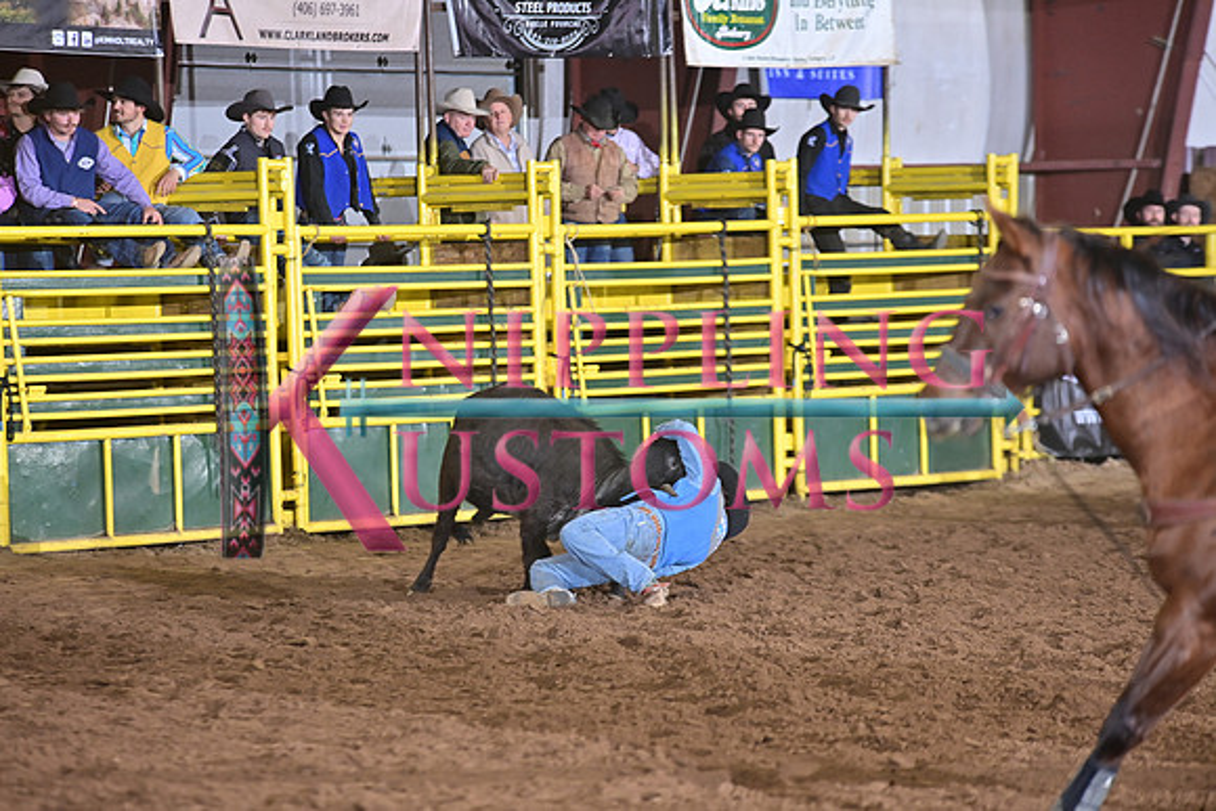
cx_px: 608
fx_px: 6757
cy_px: 406
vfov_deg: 6.9
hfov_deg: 10.3
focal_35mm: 200
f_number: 3.2
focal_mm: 200
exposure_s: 1/200
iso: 1250
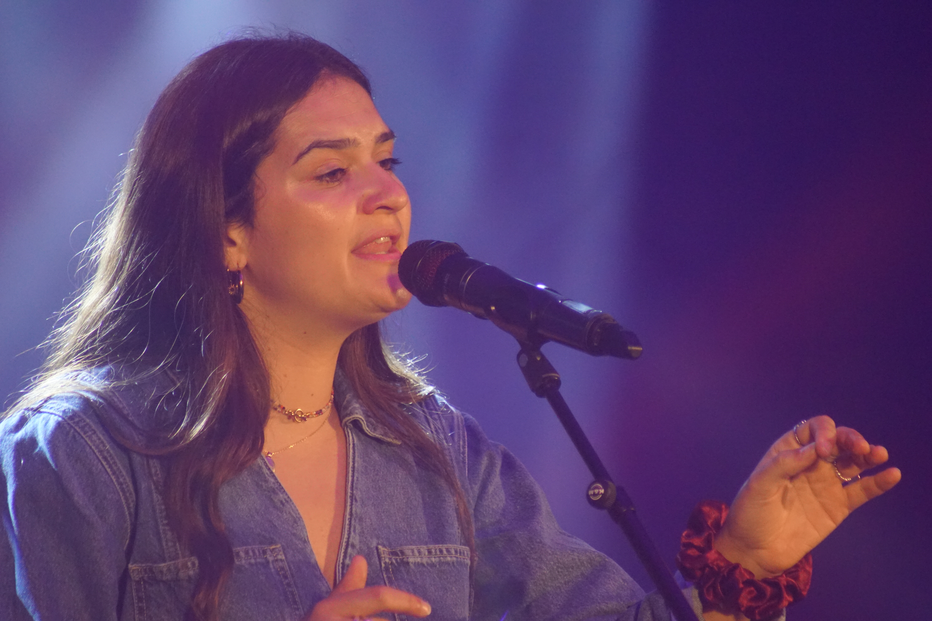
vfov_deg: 3.1
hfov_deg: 4.6
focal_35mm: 450
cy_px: 310
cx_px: 466
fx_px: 11649
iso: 3200
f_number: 5.6
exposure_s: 1/250
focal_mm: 300
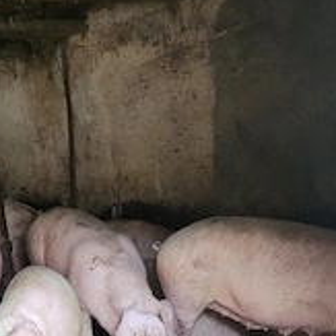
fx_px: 571
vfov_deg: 31.9
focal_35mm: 52
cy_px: 272
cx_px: 58
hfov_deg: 31.8
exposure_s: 1/50
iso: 320
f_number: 1.8
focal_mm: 5
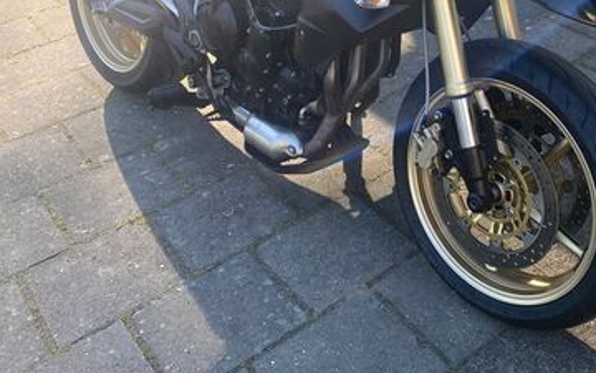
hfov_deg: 39.7
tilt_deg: -24.4
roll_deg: +1.8
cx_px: 460
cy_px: -3
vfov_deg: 25.0
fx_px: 796
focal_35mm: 49
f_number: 1.8
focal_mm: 4.25
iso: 32
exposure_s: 1/313
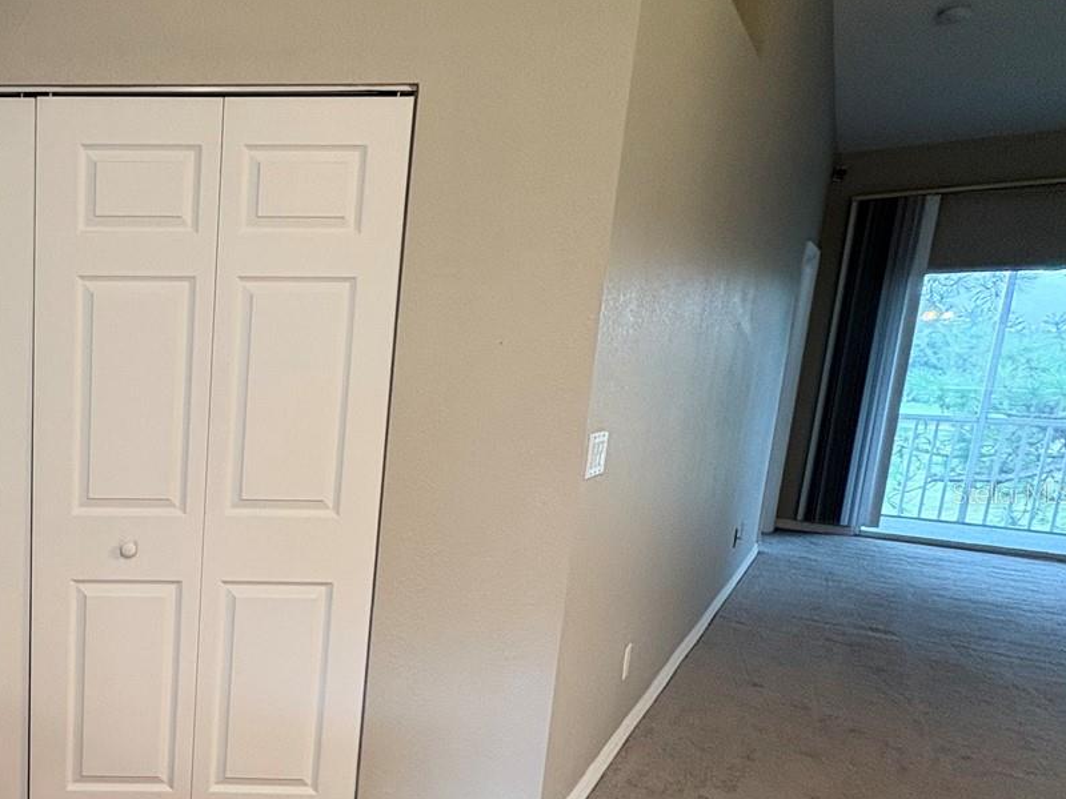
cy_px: 493
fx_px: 862
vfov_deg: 49.3
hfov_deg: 51.5
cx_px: 12
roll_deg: +0.0
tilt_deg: -10.0
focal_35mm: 28
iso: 160
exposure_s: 1/60
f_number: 2.2
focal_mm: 2.22
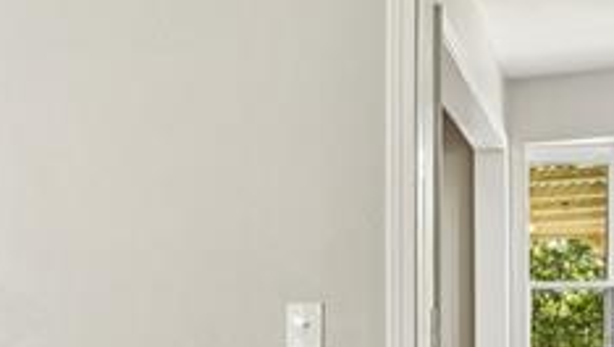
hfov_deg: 25.0
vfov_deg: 18.5
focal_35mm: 64
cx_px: -311
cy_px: 326
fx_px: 1043
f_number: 9
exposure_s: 1/8
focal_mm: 14
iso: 400
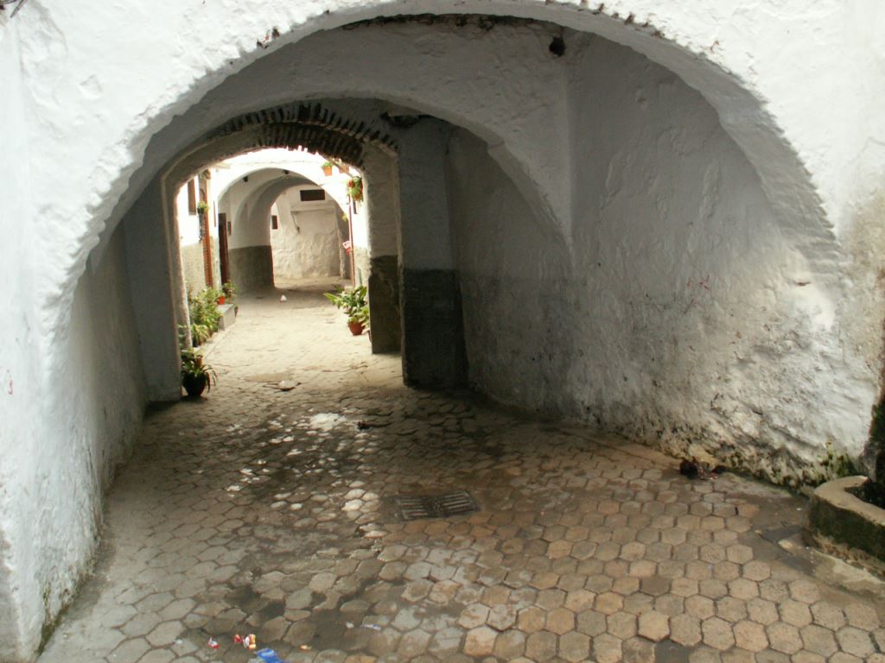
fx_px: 895
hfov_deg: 52.6
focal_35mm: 35
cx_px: 442
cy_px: 332
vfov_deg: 40.7
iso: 160
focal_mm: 5.86
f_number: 2.8
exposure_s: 1/40
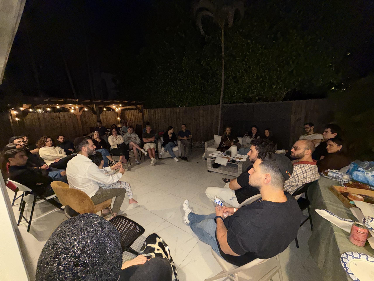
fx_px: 151
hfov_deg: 102.1
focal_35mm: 14
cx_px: 187
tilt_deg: -11.1
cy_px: 140
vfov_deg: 85.7
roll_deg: +2.0
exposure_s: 1/40
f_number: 2.2
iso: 250
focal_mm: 2.22
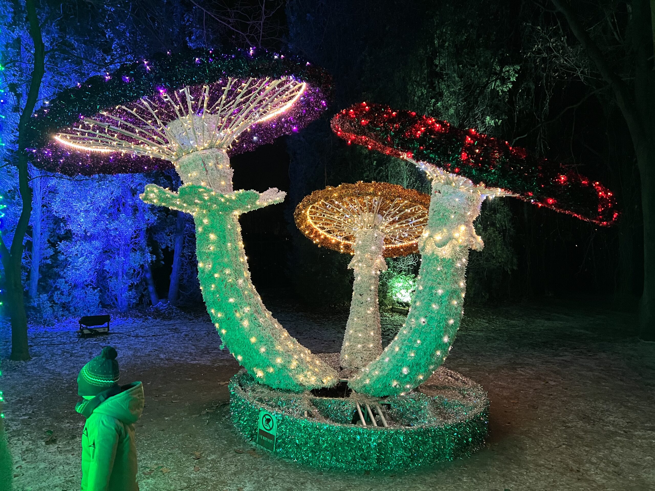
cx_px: 328
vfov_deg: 53.1
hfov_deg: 67.3
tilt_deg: -2.8
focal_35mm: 26
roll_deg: +1.1
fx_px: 492
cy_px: 246
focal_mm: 5.7
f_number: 1.5
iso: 400
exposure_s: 1/33
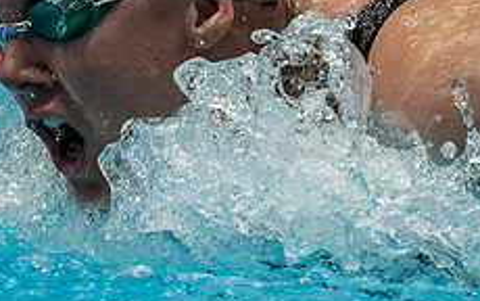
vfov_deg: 1.0
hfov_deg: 1.7
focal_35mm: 1253
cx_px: 170
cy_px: 155
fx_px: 16399
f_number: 2.8
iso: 1600
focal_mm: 200
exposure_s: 1/1000
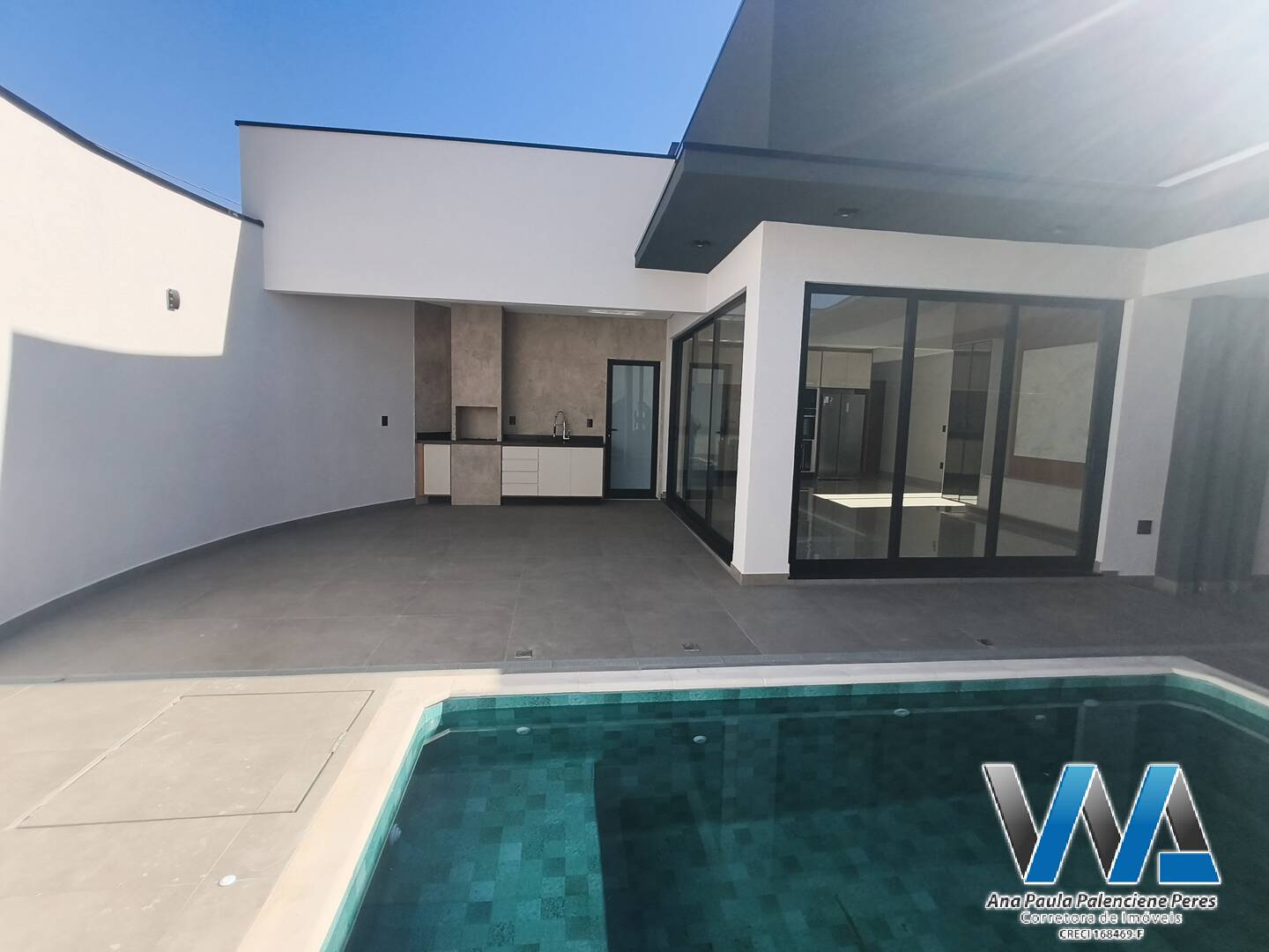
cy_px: 476
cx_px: 634
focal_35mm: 15
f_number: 2.2
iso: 50
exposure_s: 1/2119
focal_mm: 1.67
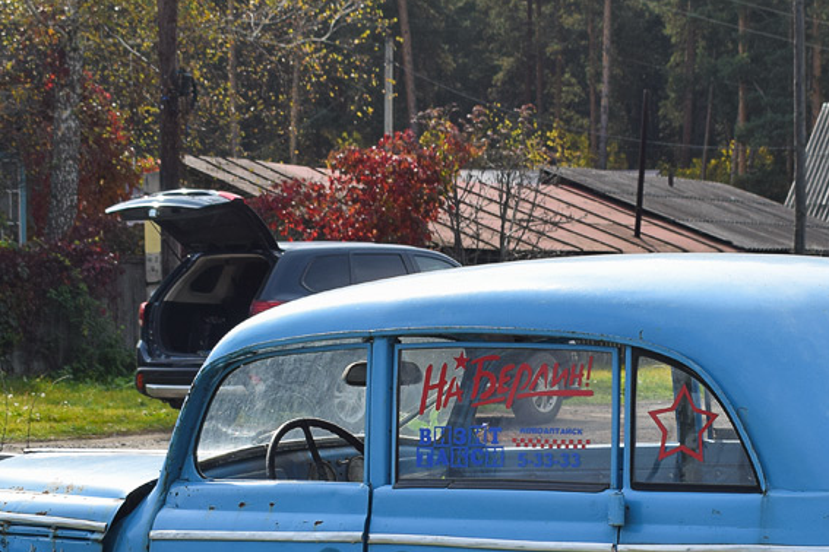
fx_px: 2120
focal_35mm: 92
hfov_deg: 22.0
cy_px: 520
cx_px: 573
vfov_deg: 14.7
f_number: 6.3
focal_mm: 29
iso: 200
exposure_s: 1/640
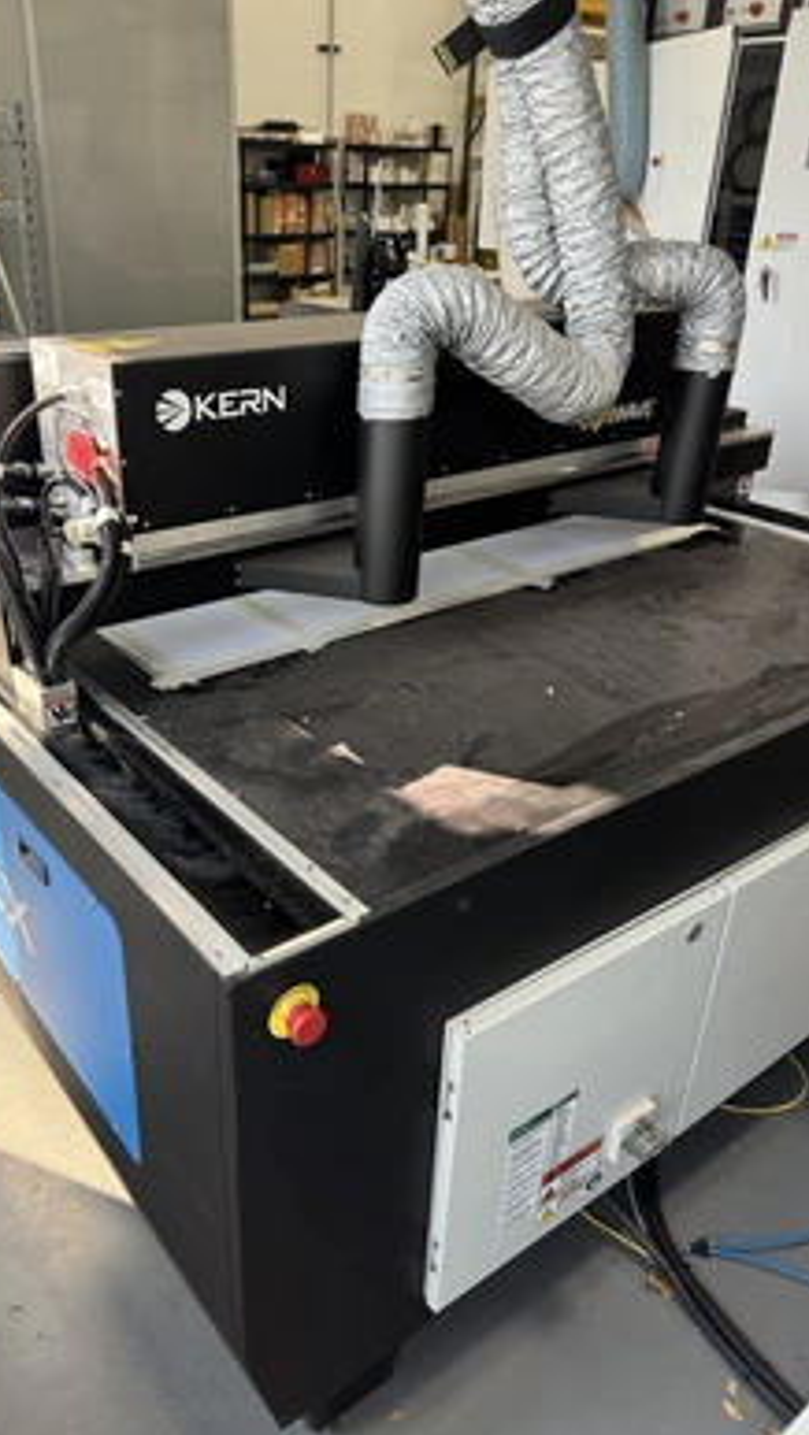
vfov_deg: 69.8
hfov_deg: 42.7
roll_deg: -1.0
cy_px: 708
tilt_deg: -27.0
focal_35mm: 27
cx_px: 327
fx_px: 1029
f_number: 1.78
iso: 100
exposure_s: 1/120
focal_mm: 6.76
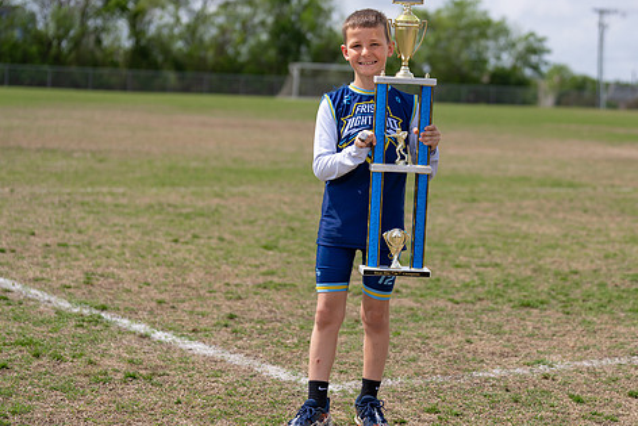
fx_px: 1524
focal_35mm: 86
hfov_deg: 23.6
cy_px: 194
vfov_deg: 15.9
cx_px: 381
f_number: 2.8
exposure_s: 1/2000
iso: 100
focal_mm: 70
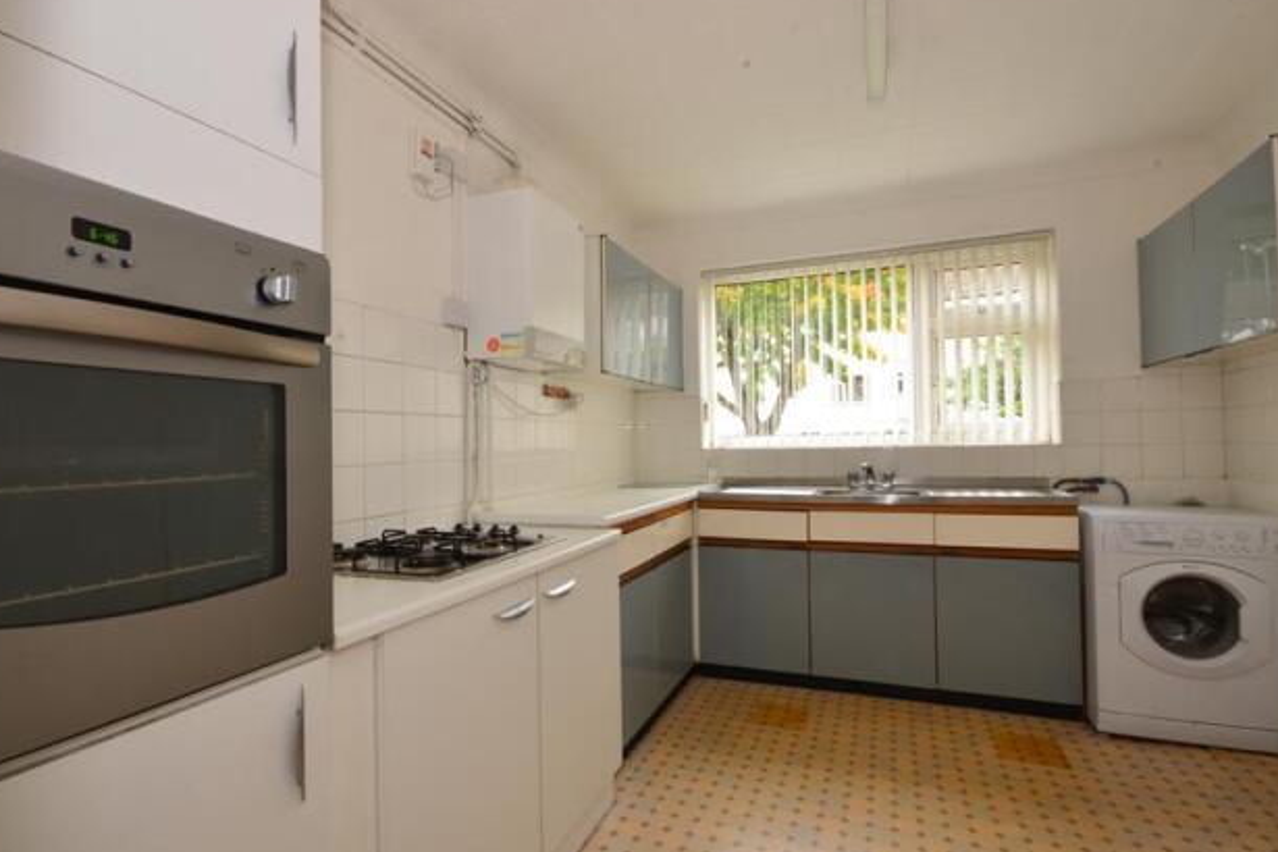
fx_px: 568
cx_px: 650
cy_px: 423
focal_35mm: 16
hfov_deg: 96.7
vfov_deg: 73.7
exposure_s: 1/2
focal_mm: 10
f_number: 18
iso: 400
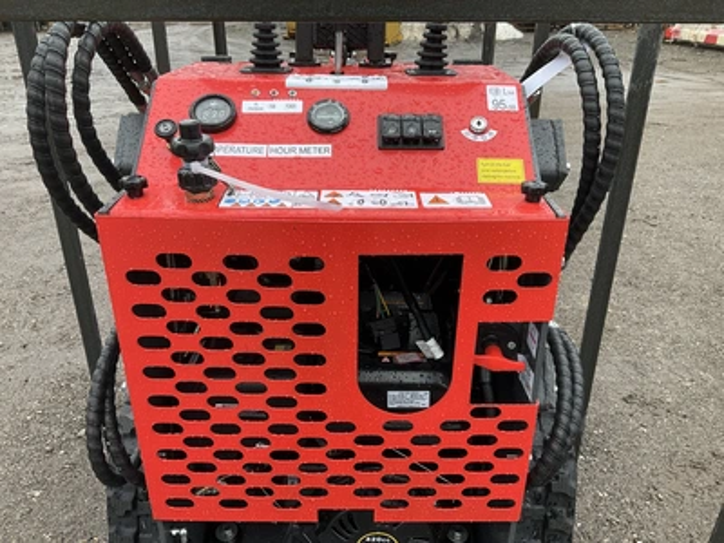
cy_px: 272
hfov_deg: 61.7
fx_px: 607
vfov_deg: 48.2
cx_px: 362
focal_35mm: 29
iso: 25
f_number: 1.8
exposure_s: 1/122
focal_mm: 3
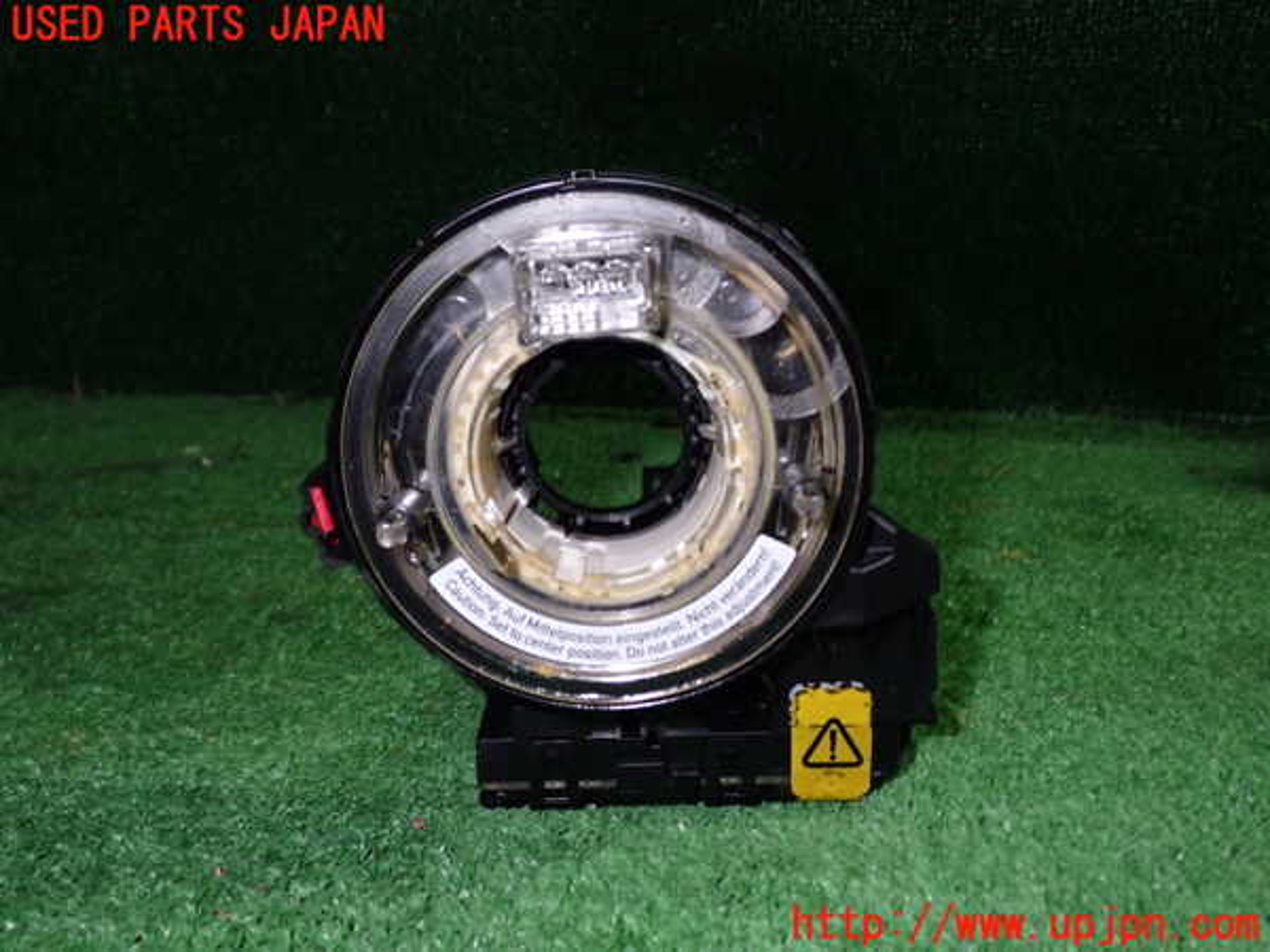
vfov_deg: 39.7
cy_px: 476
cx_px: 635
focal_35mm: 36
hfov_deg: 51.4
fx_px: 1321
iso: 400
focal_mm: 6.37
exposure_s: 1/40
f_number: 10
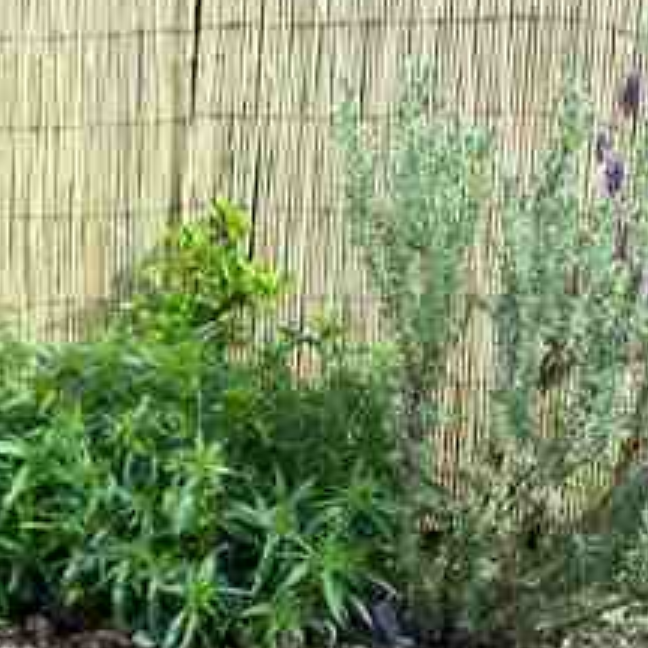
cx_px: 360
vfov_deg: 17.2
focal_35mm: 101
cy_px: 405
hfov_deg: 17.2
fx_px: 2139
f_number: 3.4
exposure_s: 1/315
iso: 80
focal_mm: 9.4
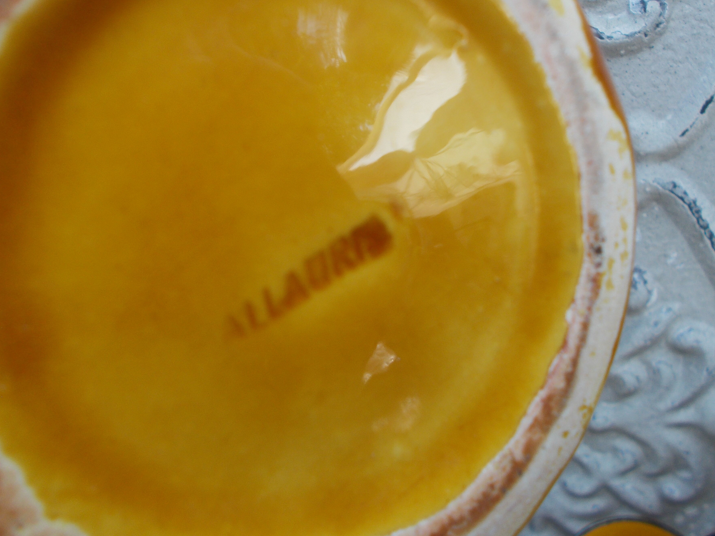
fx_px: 805
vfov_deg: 36.5
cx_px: 385
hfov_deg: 47.8
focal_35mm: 39
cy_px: 189
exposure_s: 1/160
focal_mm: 5.3
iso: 80
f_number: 3.4
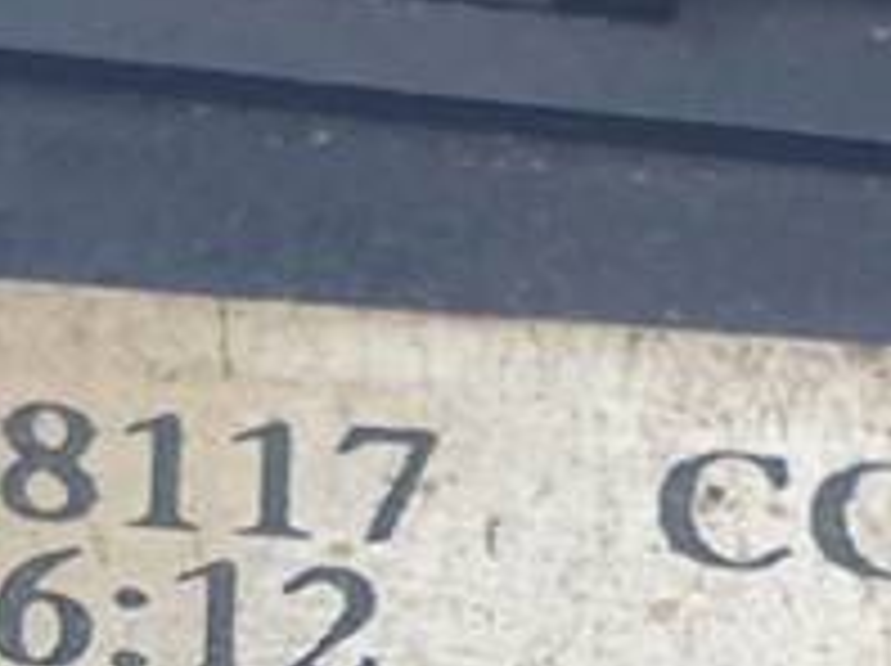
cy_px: 812
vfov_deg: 16.7
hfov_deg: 23.2
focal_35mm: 84
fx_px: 2160
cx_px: 572
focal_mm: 4.3
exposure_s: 1/116
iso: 50
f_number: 2.4
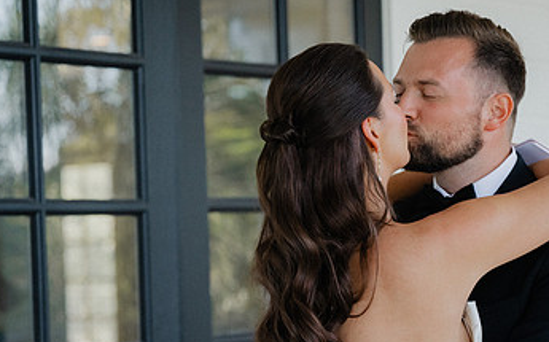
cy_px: 304
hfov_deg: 16.0
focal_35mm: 131
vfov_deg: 9.9
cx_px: 314
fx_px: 1958
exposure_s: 1/2000
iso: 1600
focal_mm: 70
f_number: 2.8
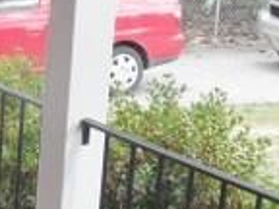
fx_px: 1072
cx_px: 23
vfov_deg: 11.0
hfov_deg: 14.7
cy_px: 244
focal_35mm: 133
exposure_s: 1/90
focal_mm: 3.9
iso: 80
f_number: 3.2
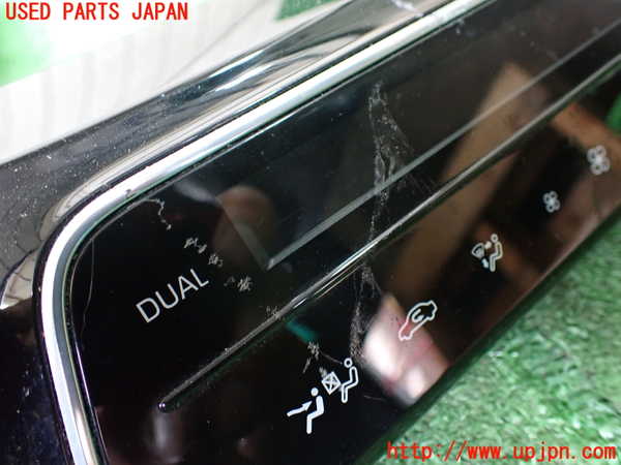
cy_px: 232
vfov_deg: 46.8
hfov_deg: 60.0
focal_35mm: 30
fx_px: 538
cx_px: 310
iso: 800
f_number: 2.3
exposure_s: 1/40
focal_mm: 5.4
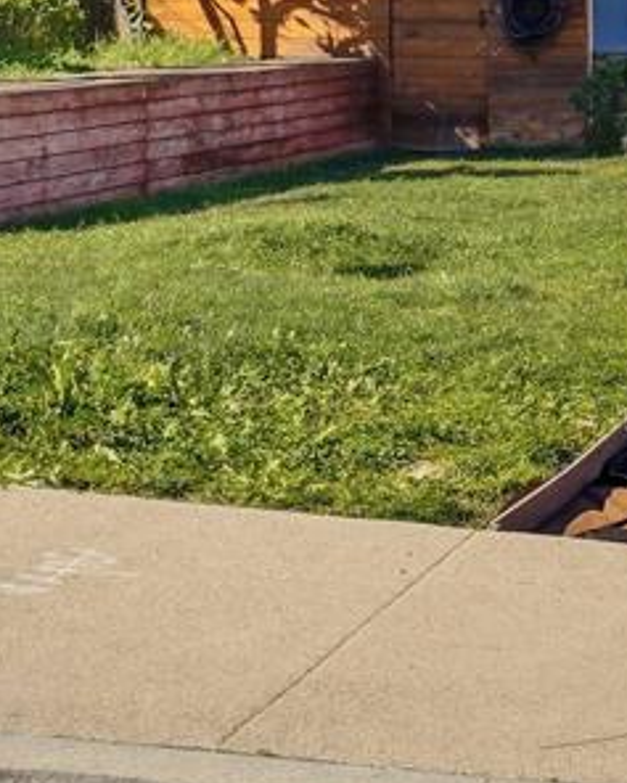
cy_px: -17
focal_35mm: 94
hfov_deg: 13.8
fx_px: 2179
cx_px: 1259
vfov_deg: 19.7
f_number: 11
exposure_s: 1/3200
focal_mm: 19.9
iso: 125
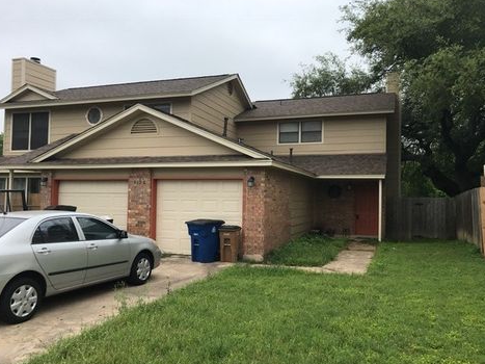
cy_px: 184
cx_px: 249
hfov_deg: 60.0
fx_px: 420
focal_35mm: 30
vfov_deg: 46.8
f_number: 1.8
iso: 20
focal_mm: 3.99
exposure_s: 1/1277
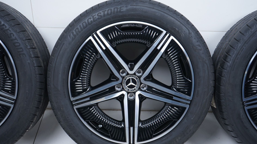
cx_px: 131
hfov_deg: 42.9
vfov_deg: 24.9
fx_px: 327
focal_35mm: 48
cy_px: 80
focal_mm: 45
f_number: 7.1
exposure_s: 1/125
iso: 250
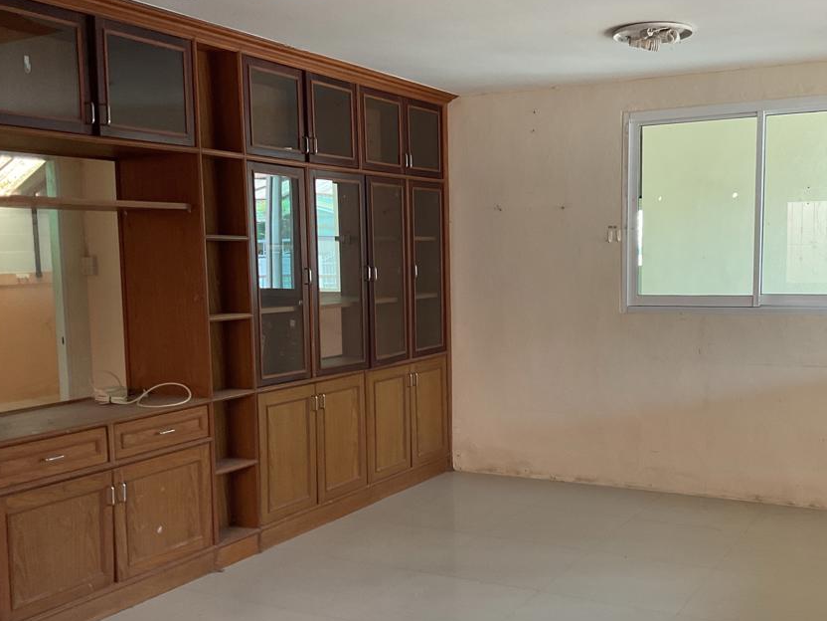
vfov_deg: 35.9
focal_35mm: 40
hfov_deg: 46.4
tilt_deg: -5.8
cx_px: 514
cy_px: 352
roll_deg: +1.3
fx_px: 956
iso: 100
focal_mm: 3
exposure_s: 1/60
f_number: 1.8
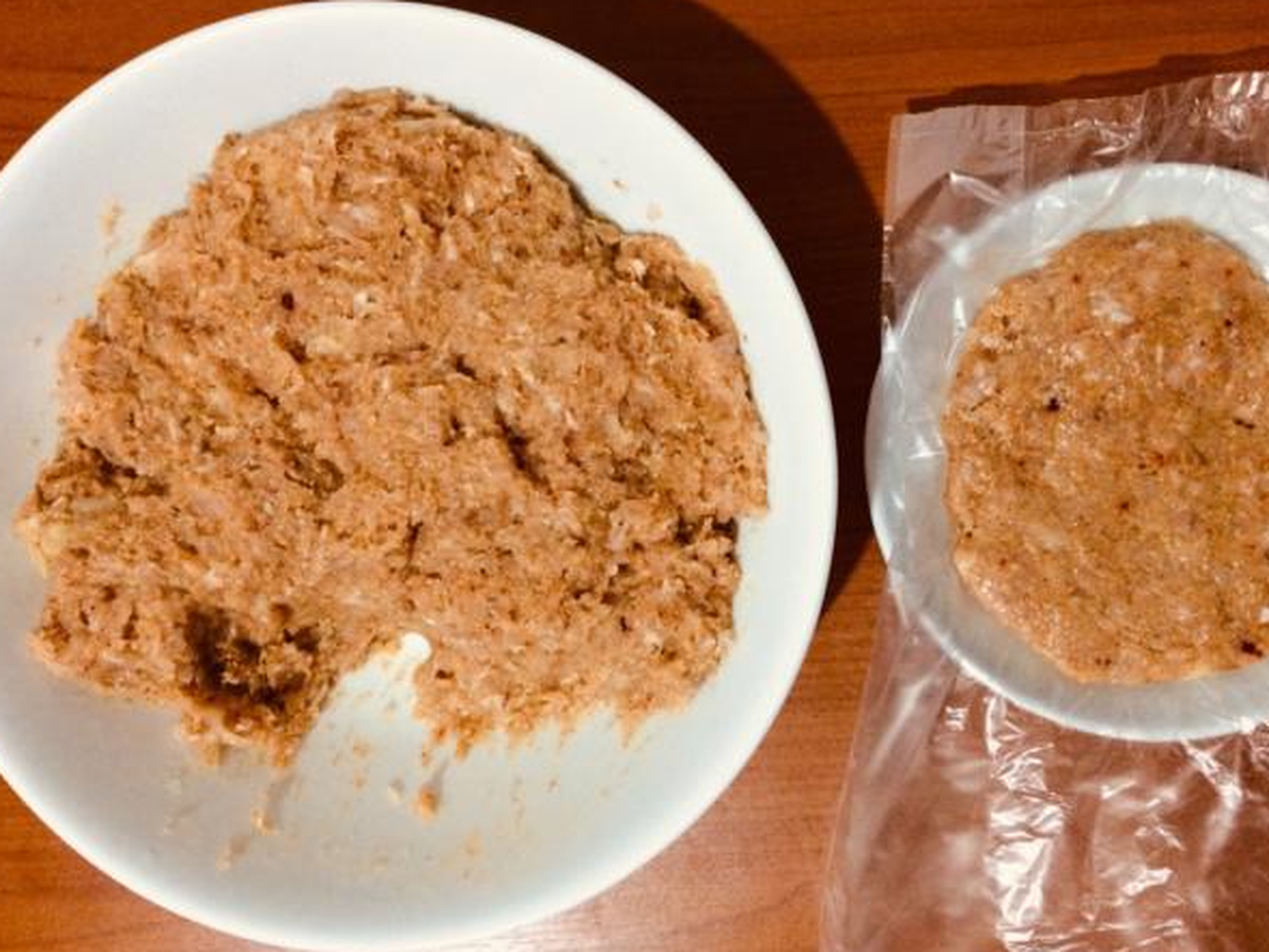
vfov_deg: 41.8
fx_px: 1247
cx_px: 717
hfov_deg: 53.8
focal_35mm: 34
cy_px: 463
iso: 320
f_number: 2.2
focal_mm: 4.15
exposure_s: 1/25
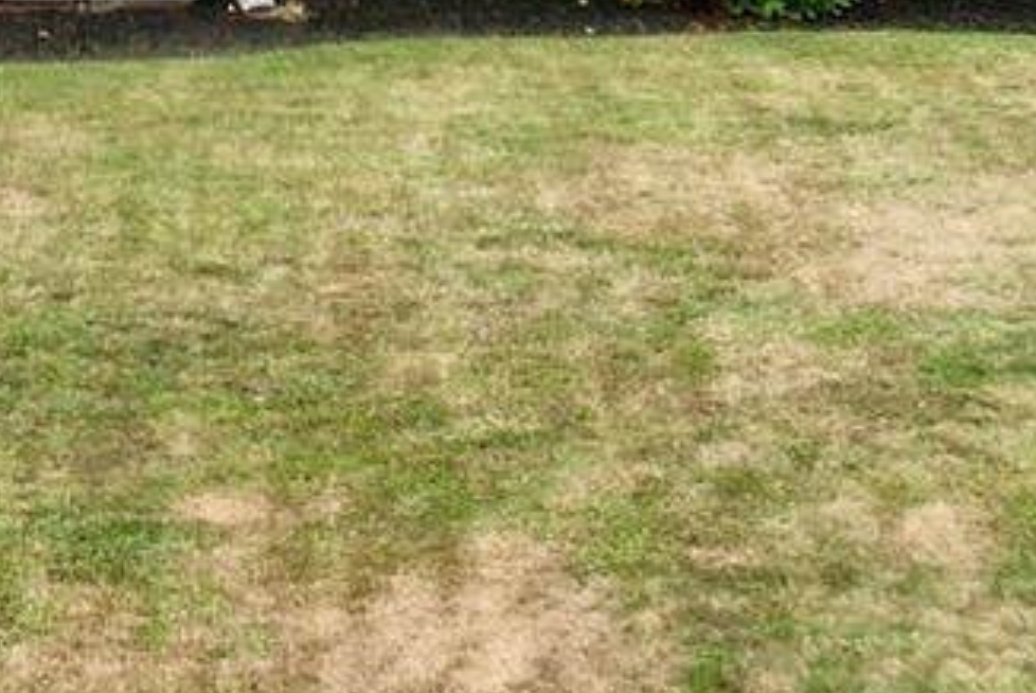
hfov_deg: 14.7
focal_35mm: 138
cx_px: 83
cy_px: -628
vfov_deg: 9.4
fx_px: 3975
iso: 110
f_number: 2.8
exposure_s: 1/800
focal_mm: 8.38
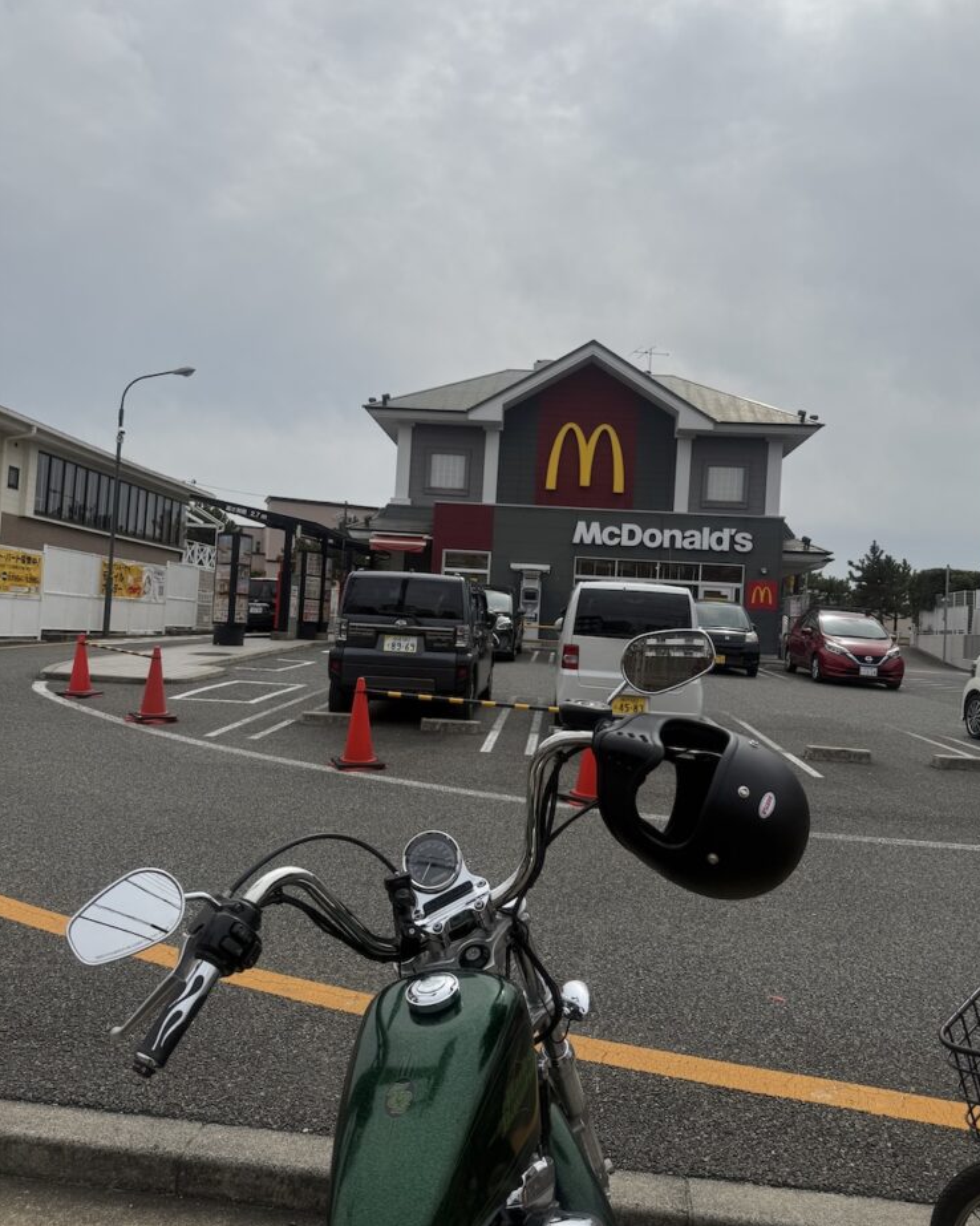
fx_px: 943
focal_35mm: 26
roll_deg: -3.7
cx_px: 506
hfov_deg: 54.9
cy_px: 592
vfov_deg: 66.0
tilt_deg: +2.7
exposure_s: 1/10309
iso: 80
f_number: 1.78
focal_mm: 6.76
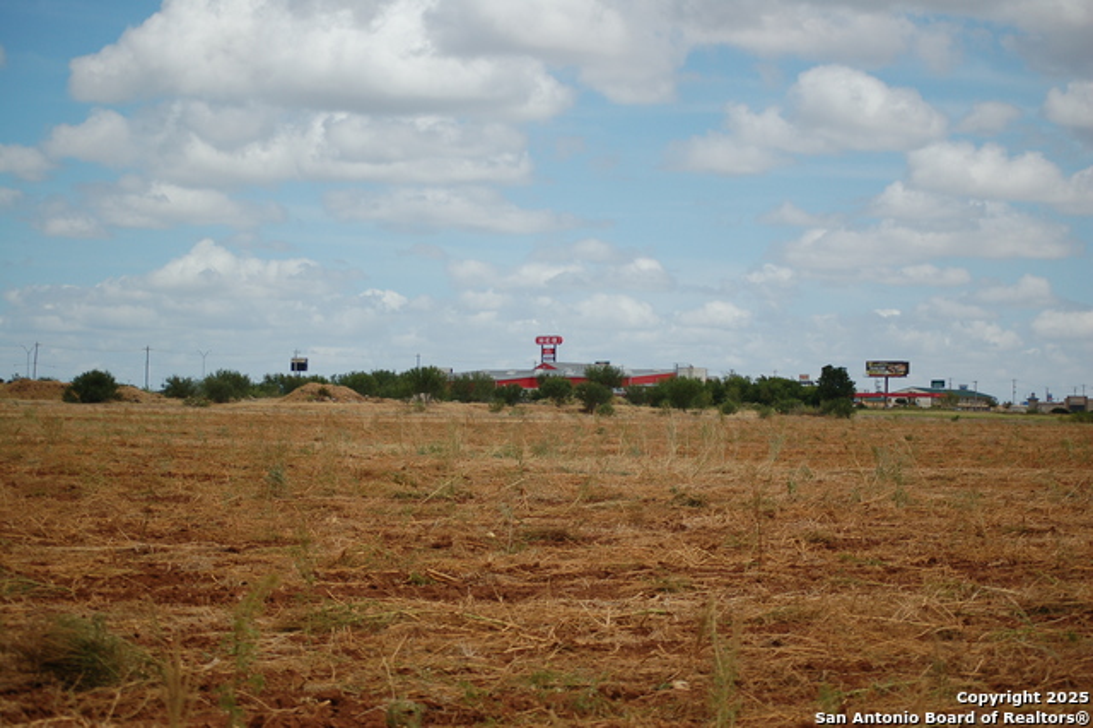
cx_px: 546
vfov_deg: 16.5
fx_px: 2503
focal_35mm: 82
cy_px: 364
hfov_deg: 24.6
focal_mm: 55
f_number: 4
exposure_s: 1/2000
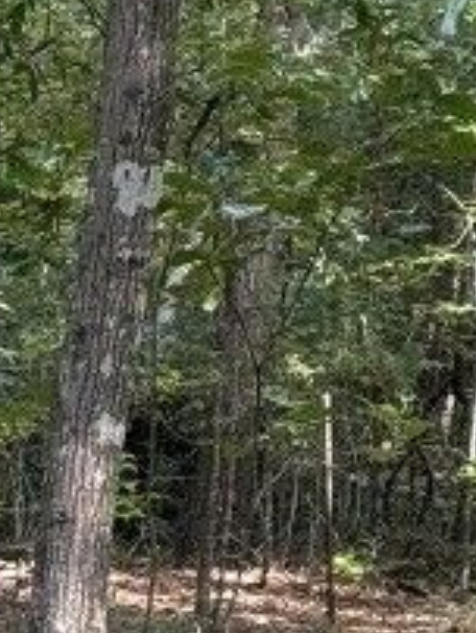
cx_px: 1156
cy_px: -197
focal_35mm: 243
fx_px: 4446
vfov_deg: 8.0
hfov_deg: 5.9
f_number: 1.78
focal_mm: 6.76
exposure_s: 1/242
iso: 100
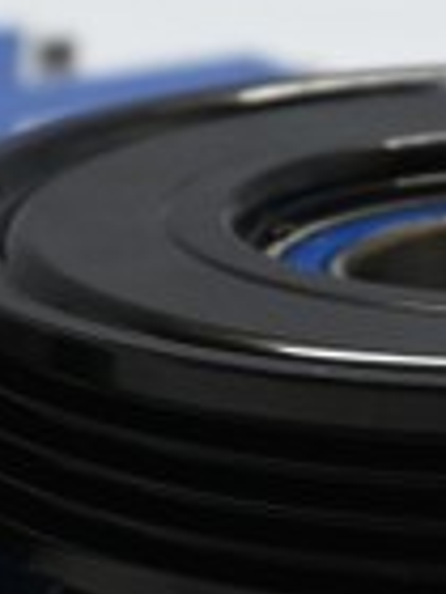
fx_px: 5308
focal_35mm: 309
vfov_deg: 6.4
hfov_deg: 4.8
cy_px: 221
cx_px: -21
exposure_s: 1/80
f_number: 6.3
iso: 1600
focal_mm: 50
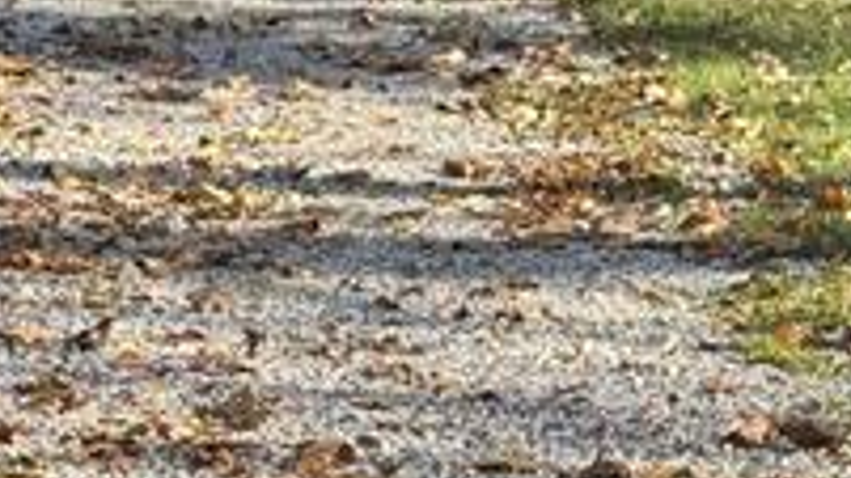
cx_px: -106
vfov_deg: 5.8
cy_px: -690
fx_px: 4512
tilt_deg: +1.6
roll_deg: -1.5
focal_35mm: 200
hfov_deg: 10.6
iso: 64
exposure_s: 1/1560
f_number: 1.78
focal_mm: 6.76
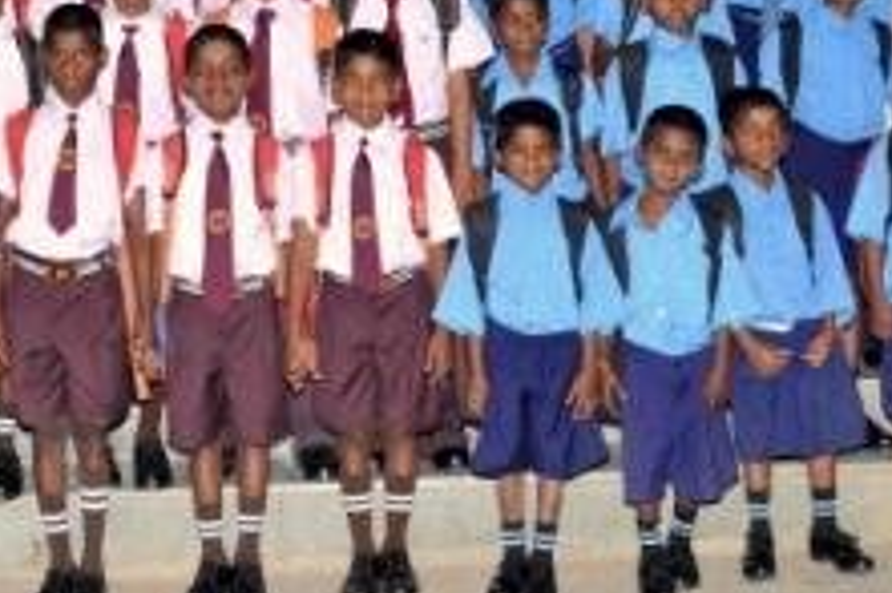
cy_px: 129
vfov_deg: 17.1
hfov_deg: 25.6
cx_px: 347
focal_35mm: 79
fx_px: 1956
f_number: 3.8
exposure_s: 1/125
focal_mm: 26
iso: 200
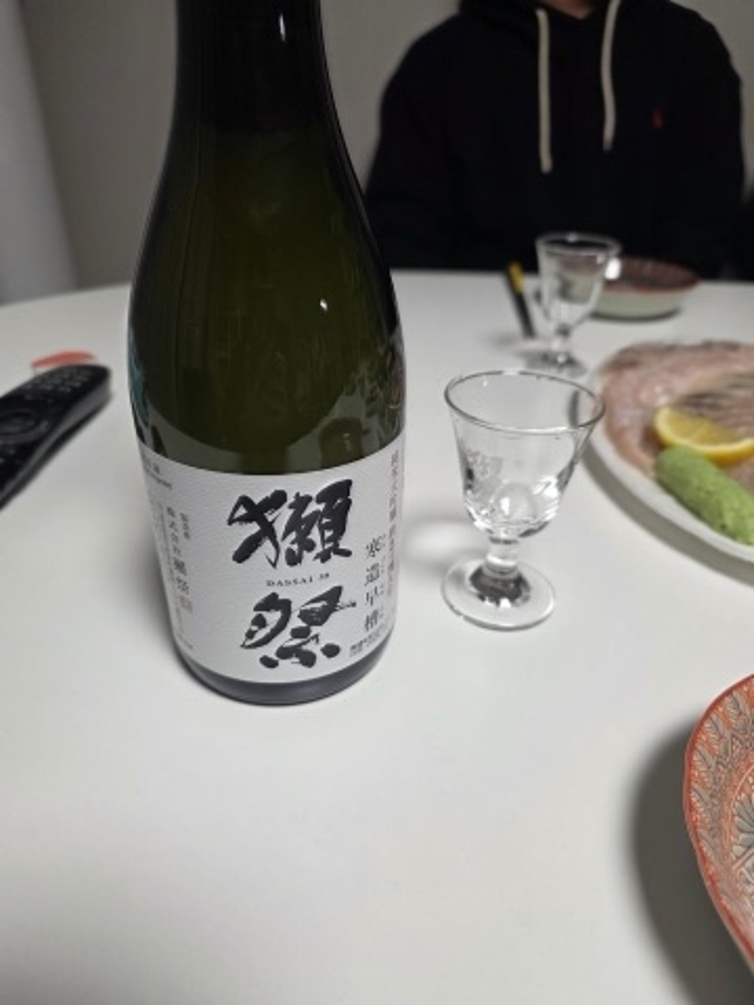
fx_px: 668
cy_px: 502
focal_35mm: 23
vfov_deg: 73.9
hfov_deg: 58.9
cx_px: 377
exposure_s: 1/120
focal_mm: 6.25
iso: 200
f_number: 1.7
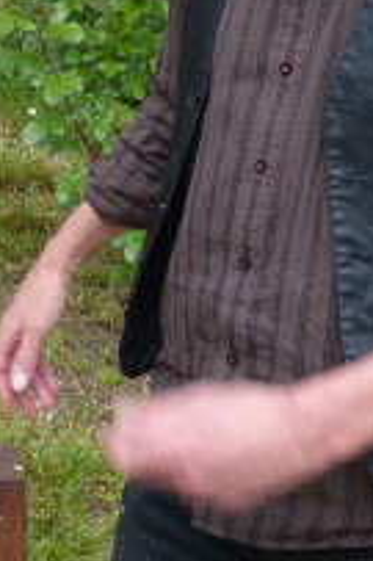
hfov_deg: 15.9
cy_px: -14
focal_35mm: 82
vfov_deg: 23.6
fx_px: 1276
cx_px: -97
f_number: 4
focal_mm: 4.5
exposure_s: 1/160
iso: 100
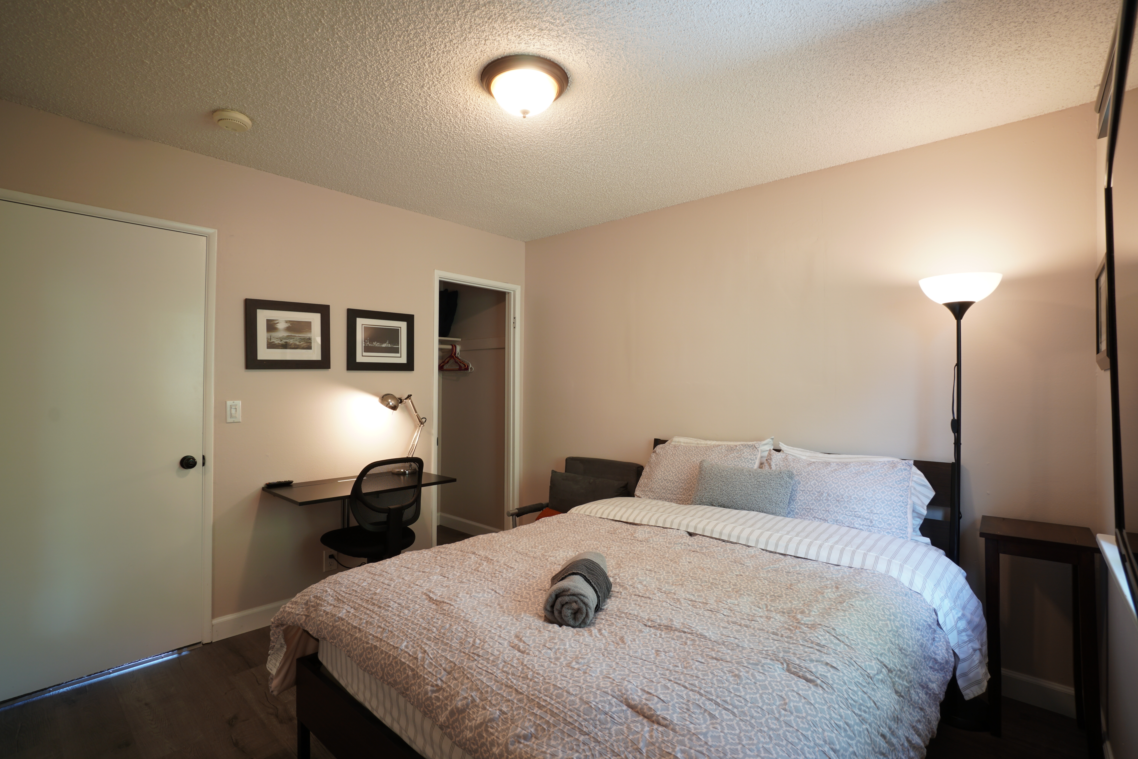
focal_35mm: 16
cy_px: 380
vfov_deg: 72.1
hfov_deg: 95.0
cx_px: 569
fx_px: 522
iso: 100
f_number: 11
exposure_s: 1.3
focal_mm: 11
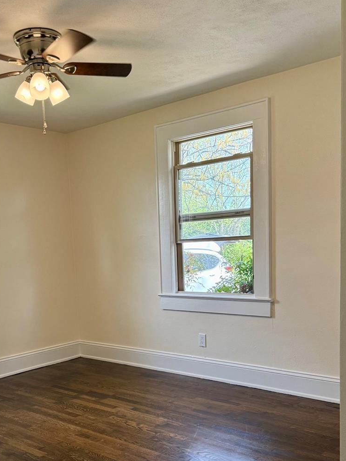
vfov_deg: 49.2
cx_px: 127
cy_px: 309
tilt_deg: -5.3
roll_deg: +3.0
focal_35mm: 37
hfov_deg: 38.4
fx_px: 493
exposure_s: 1/225
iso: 160
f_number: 1.78
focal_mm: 6.76
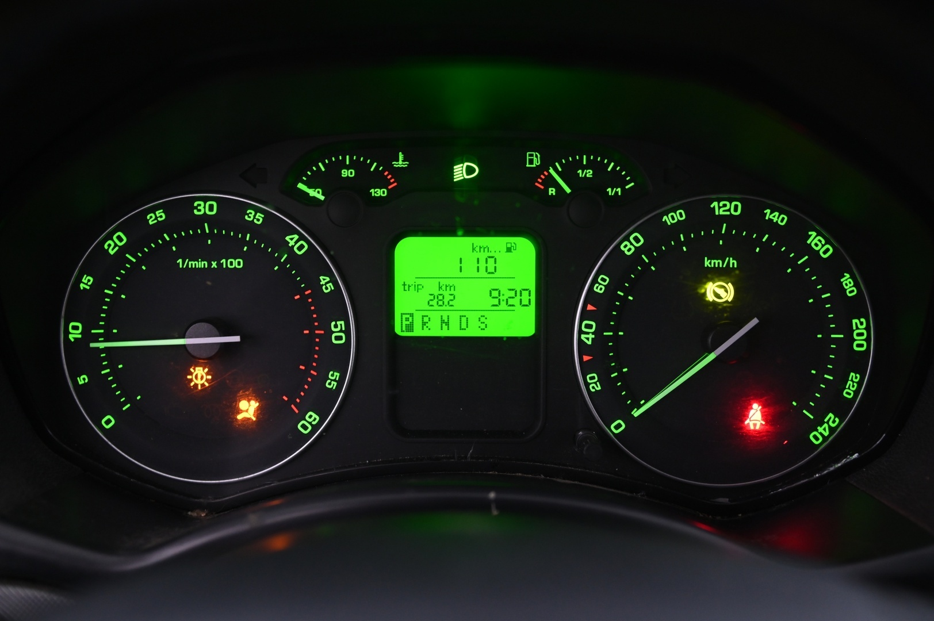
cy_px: 310
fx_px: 1037
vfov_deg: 33.3
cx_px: 467
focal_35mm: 40
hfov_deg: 48.5
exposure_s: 1/13
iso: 2000
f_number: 4
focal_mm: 40
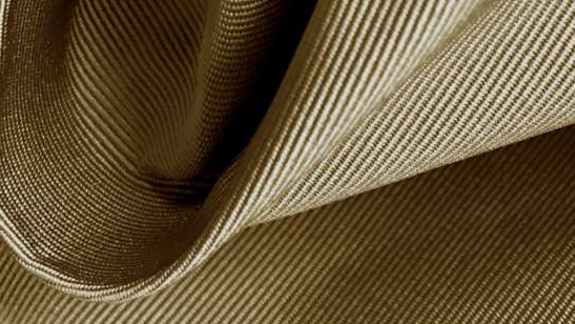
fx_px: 1632
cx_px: 271
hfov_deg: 20.0
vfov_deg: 11.0
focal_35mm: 107
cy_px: -126
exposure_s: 1/20
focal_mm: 3.99
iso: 40
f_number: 1.8
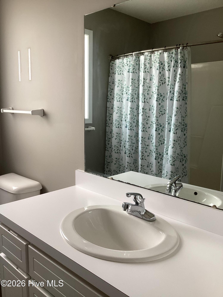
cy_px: 148
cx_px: 112
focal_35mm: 31
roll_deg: -2.5
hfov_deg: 45.4
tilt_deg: -10.6
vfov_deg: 58.4
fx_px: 266
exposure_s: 1/60
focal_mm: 3.3
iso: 80
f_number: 2.4
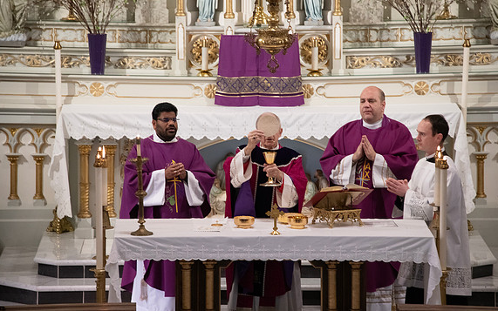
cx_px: 252
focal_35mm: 259
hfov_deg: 8.1
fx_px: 3516
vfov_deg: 5.1
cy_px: 161
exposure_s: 1/100
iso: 4000
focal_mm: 250
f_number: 7.1
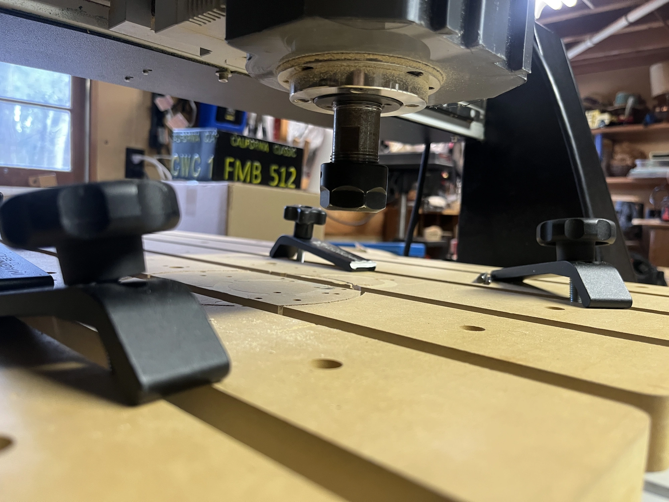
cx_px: 334
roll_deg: -2.6
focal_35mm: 26
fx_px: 502
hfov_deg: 67.3
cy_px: 251
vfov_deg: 53.1
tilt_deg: -6.2
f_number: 1.6
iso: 200
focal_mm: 5.1
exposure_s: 1/60
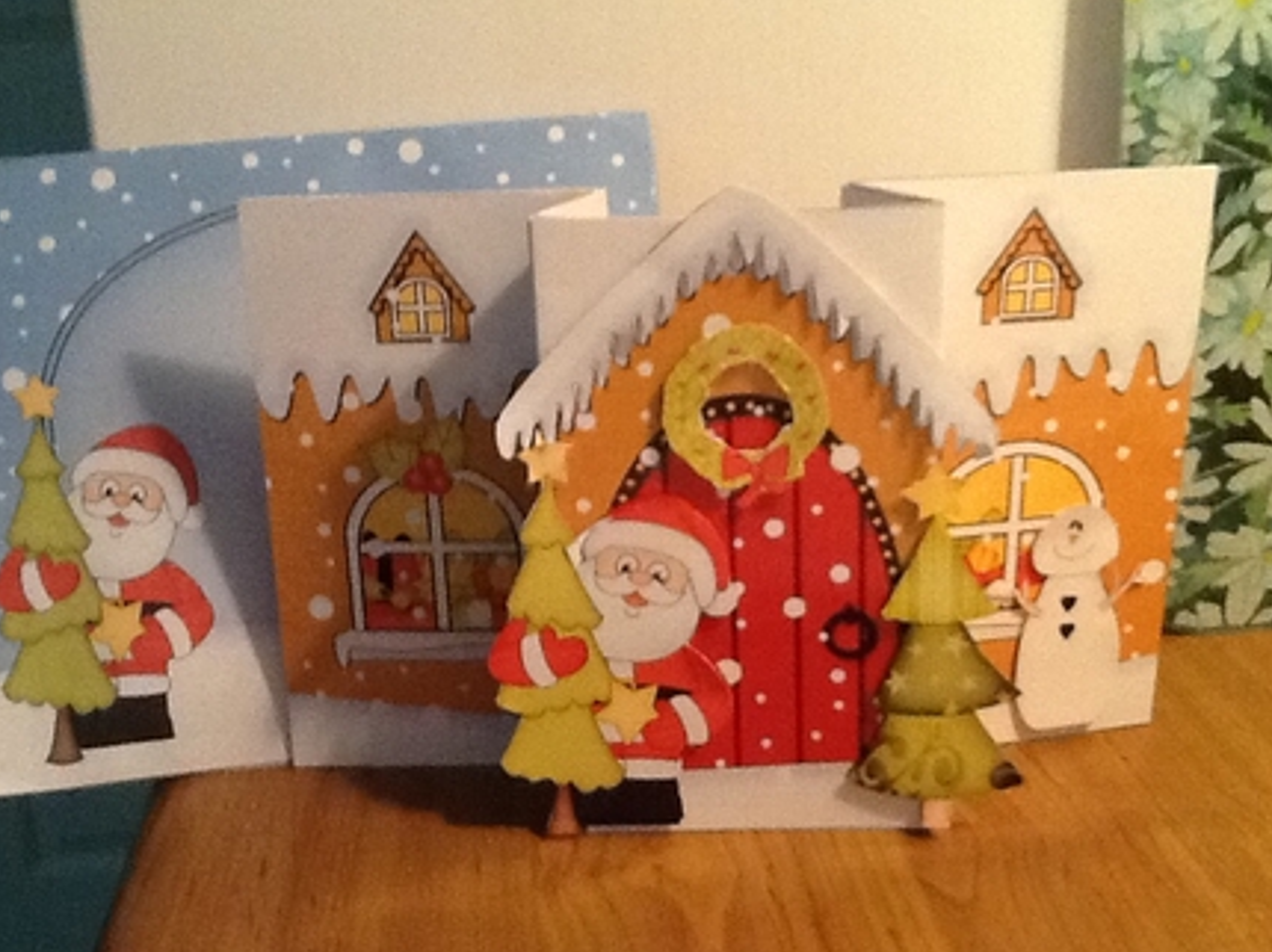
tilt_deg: -19.1
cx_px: 612
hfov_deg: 41.3
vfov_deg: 31.5
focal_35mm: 46
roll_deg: +4.1
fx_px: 1689
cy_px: 483
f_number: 2.4
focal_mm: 2.03
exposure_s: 1/24
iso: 320
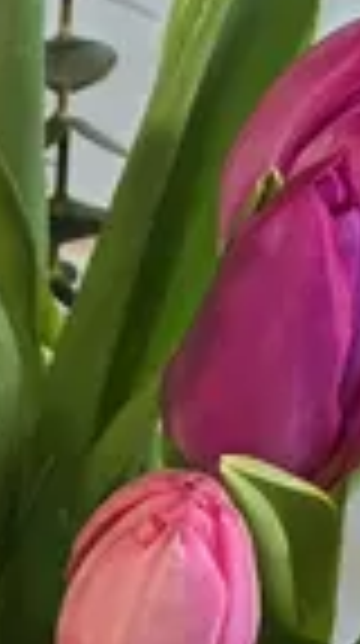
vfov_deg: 12.9
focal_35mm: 167
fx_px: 2846
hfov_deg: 7.2
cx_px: -11
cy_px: 486
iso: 200
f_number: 1.7
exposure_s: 1/180
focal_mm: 6.3
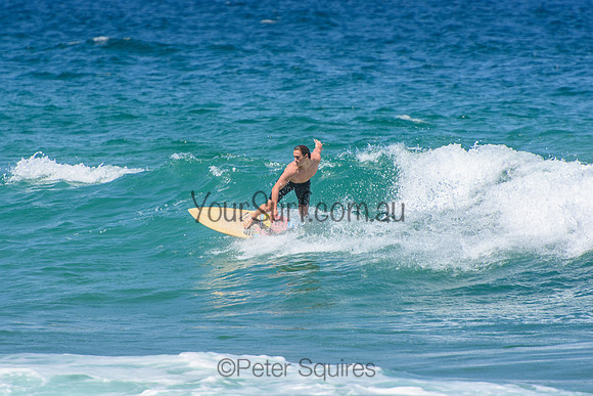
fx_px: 9885
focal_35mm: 600
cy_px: 198
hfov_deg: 3.4
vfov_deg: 2.3
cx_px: 296
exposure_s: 1/2000
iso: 360
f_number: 5.6
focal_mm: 400
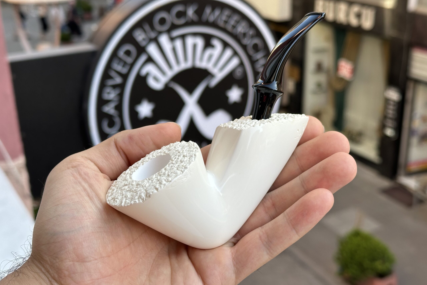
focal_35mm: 50
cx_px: 214
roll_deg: +1.2
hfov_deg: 39.6
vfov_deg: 27.0
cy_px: 134
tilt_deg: -21.1
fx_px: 593
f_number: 1.78
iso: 64
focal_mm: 6.86
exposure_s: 1/552
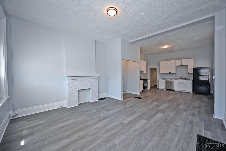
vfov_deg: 81.2
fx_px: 88
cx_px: 113
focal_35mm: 14
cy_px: 76
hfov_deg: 104.3
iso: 200
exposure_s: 1/60
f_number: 4
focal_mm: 14
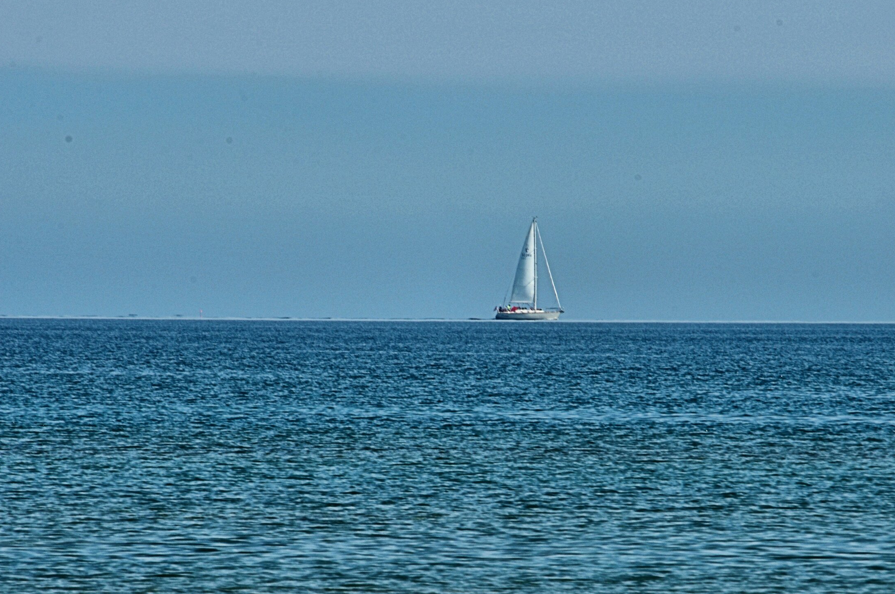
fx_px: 17455
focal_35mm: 703
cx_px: 502
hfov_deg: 2.9
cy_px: 324
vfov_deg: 2.0
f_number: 32
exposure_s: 1/125
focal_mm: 400
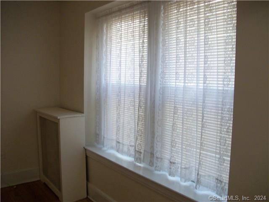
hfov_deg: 56.8
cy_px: 101
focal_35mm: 32
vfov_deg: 44.2
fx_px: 249
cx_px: 134
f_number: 2.9
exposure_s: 1/50
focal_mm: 5.7
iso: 160
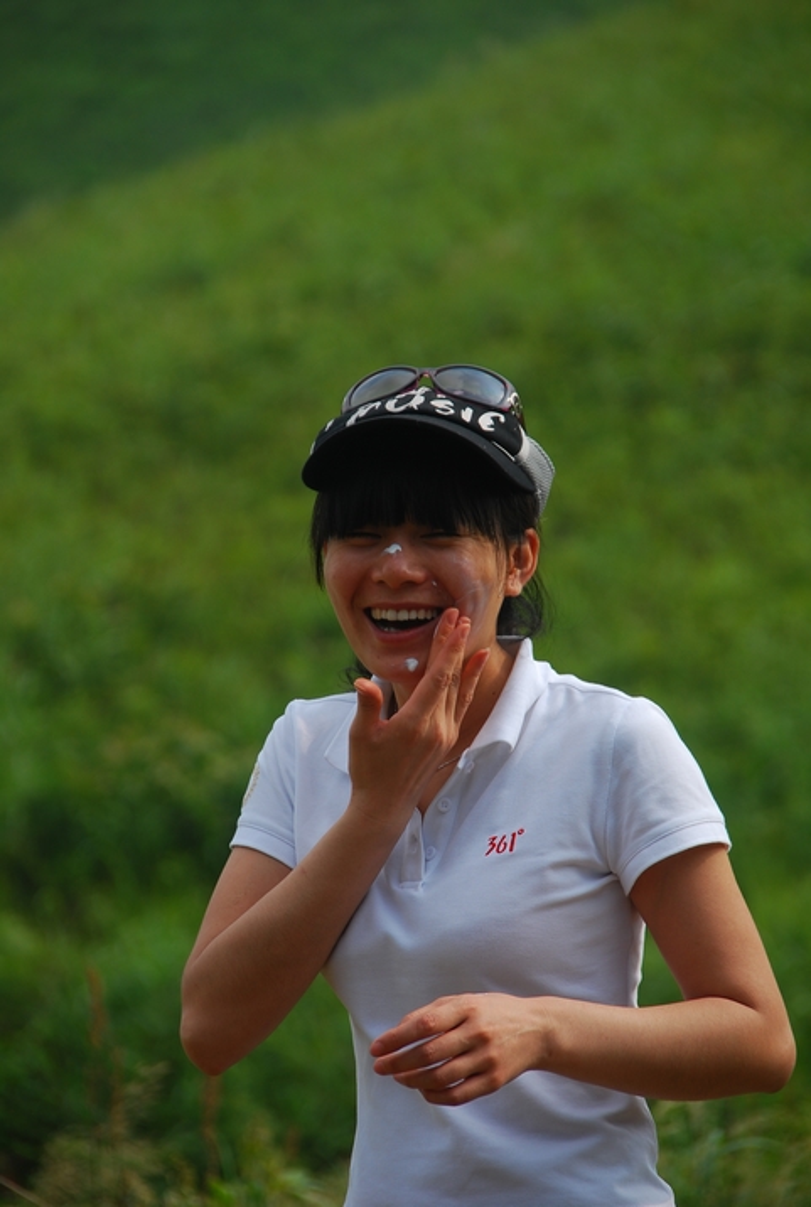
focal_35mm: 270
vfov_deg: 7.6
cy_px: 604
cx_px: 406
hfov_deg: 5.1
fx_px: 9075
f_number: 6.3
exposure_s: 1/320
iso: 100
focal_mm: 180
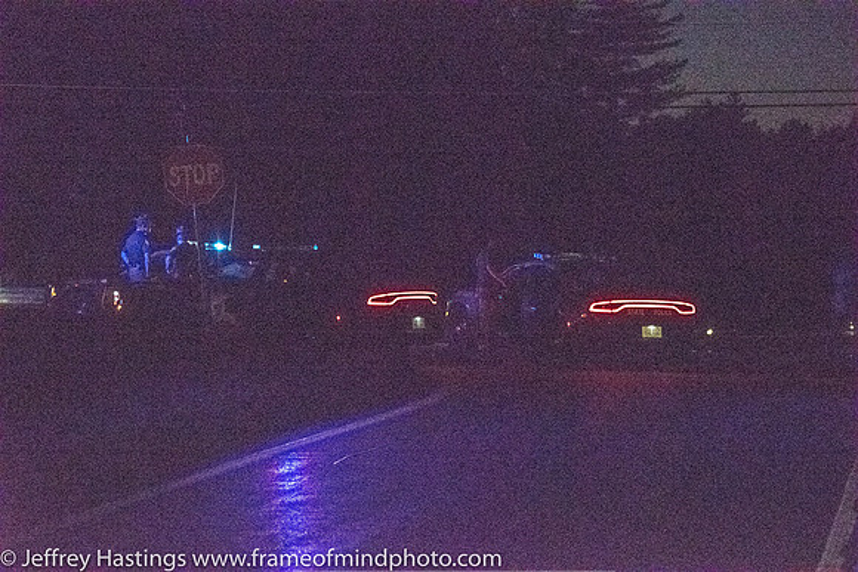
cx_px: 429
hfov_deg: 13.4
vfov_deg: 9.0
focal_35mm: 153
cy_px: 286
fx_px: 3647
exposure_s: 1/3200
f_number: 4.5
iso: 16000
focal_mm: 102
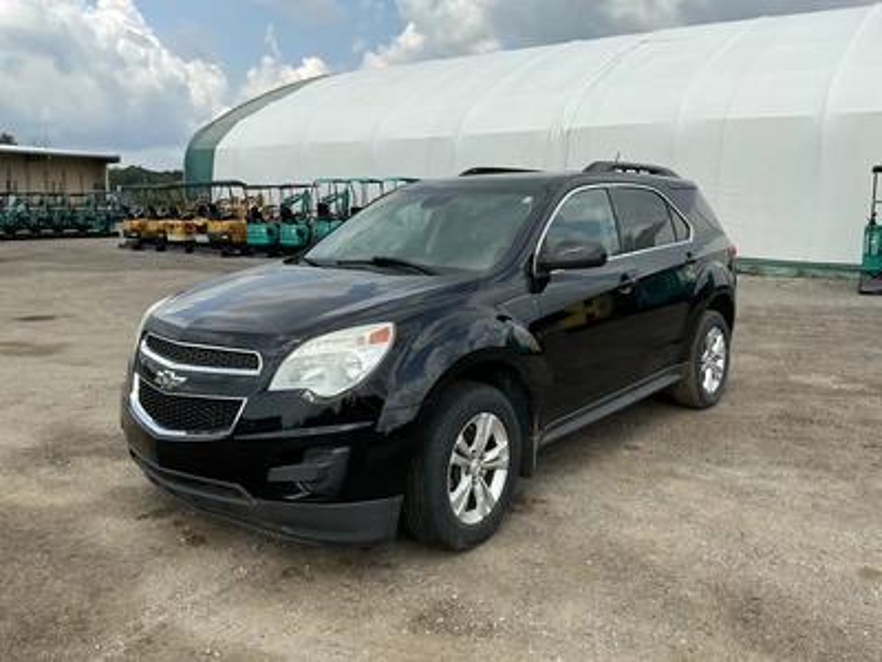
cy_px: 331
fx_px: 713
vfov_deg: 49.7
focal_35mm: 28
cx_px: 441
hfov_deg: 63.4
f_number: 1.8
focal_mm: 3
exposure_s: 1/1577
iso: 25
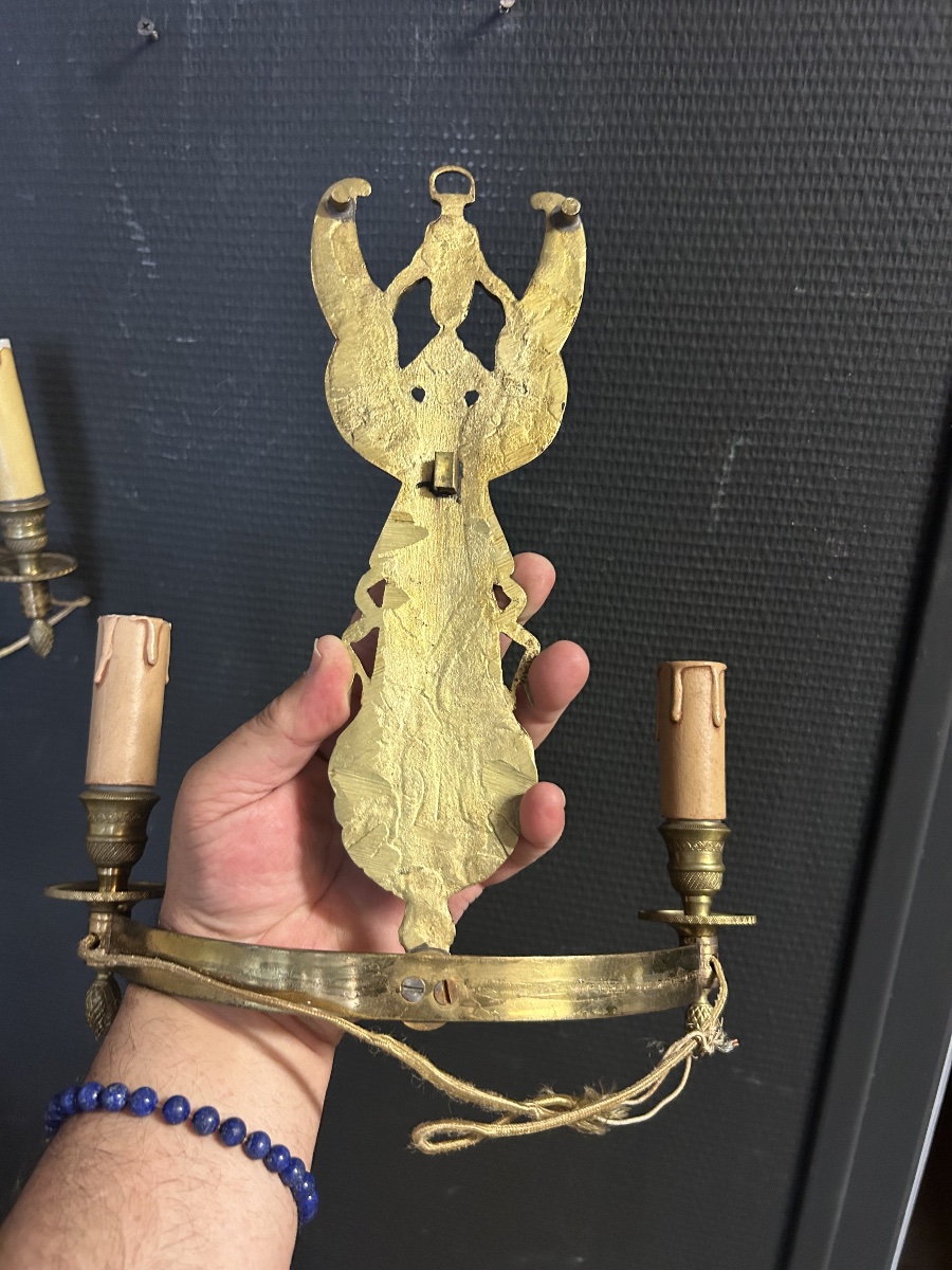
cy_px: 635
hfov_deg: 53.1
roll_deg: -3.5
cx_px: 476
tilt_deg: -18.0
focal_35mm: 26
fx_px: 953
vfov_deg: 67.3
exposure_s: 1/33
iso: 400
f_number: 1.5
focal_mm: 5.7
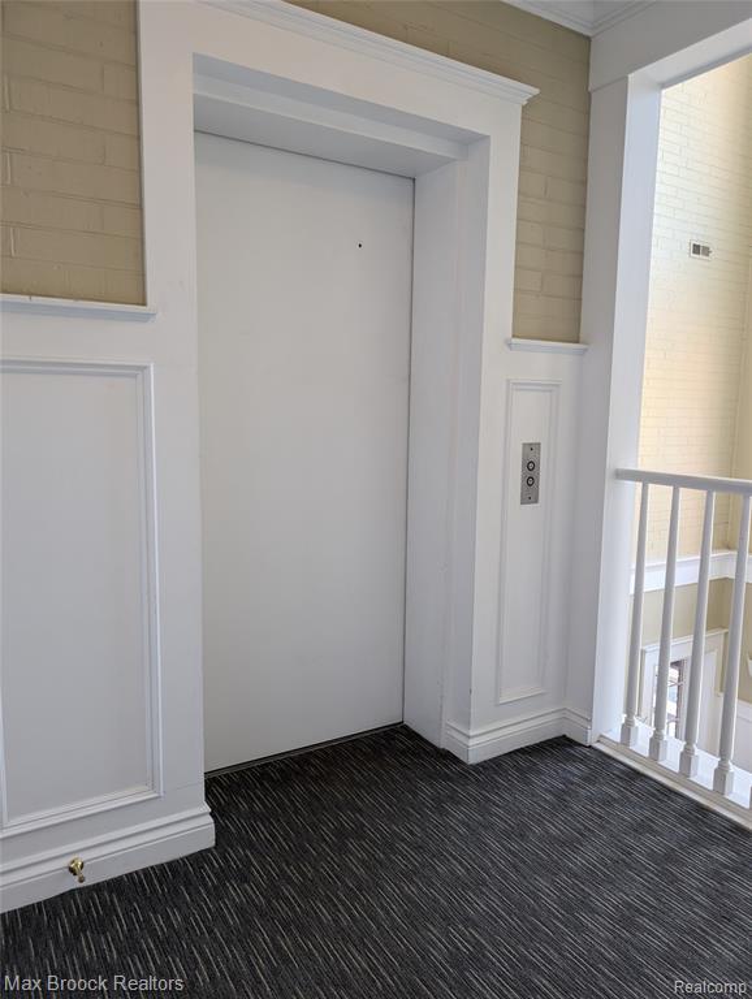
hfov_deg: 56.9
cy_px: 500
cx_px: 376
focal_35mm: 24
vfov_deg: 71.5
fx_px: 694
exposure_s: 1/120
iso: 146
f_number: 1.68
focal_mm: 6.9
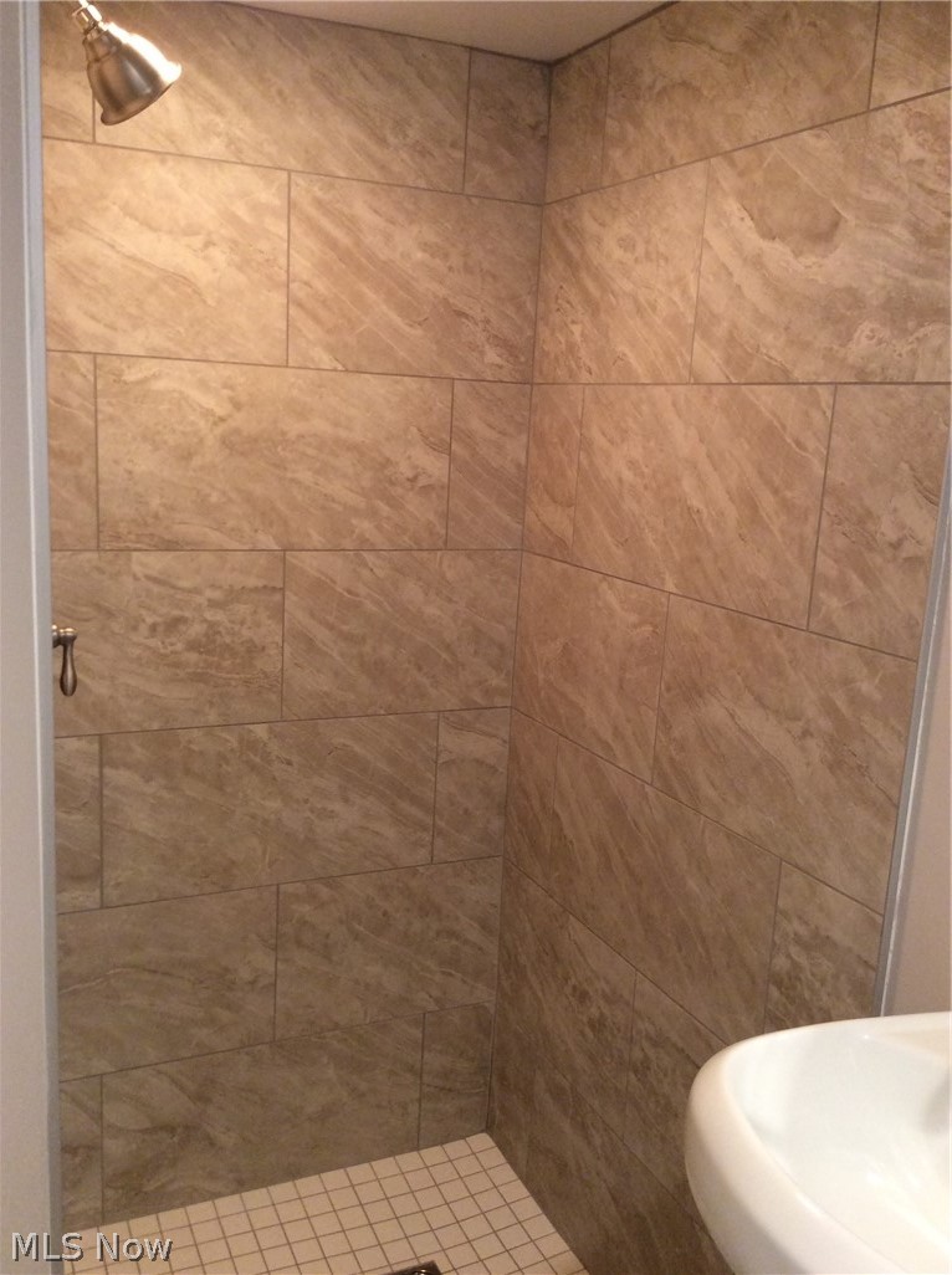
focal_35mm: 32
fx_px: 1177
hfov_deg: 44.0
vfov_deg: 56.9
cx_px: 476
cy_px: 638
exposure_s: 1/24
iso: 125
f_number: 2.4
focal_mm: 3.3
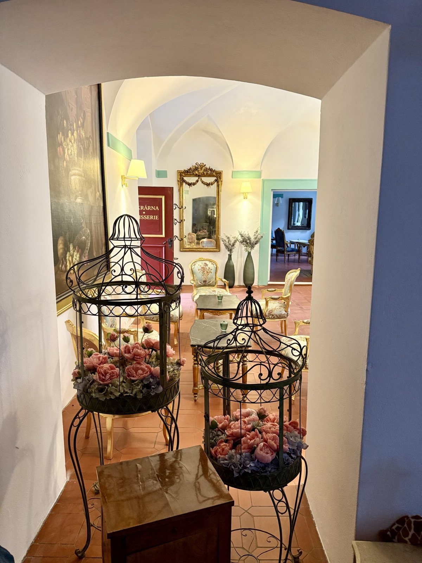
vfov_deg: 71.6
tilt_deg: -8.8
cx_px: 211
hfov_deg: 56.8
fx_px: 390
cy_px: 282
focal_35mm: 24
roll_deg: -0.2
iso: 800
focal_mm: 6.76
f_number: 1.78
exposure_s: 1/50
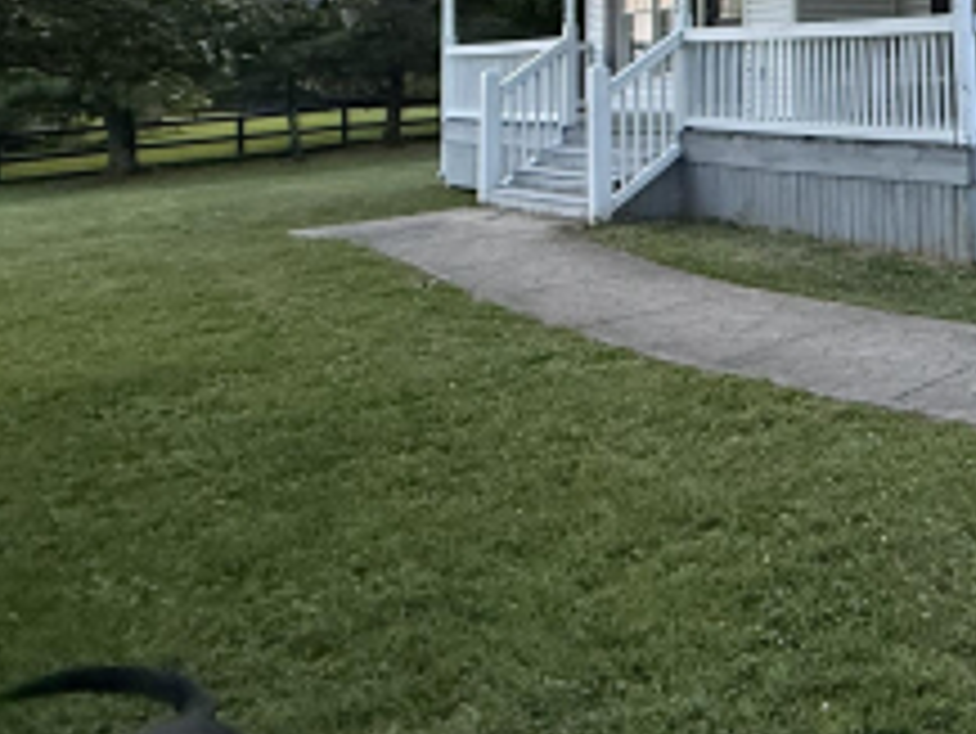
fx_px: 1213
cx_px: 1149
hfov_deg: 35.3
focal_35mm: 43
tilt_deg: +3.5
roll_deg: +2.0
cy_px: -36
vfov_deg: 30.7
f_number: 2.2
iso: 200
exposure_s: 1/99
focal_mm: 2.22
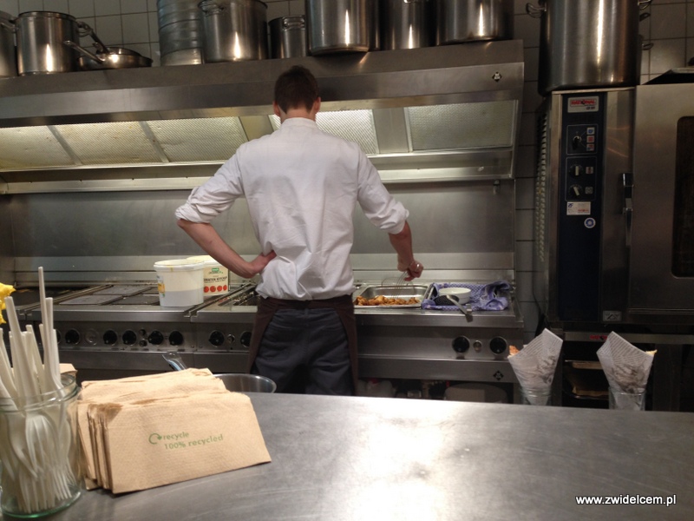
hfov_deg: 55.4
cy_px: 260
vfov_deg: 42.9
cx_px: 347
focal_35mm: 33
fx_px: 662
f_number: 2.4
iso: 80
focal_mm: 4.12
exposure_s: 1/20
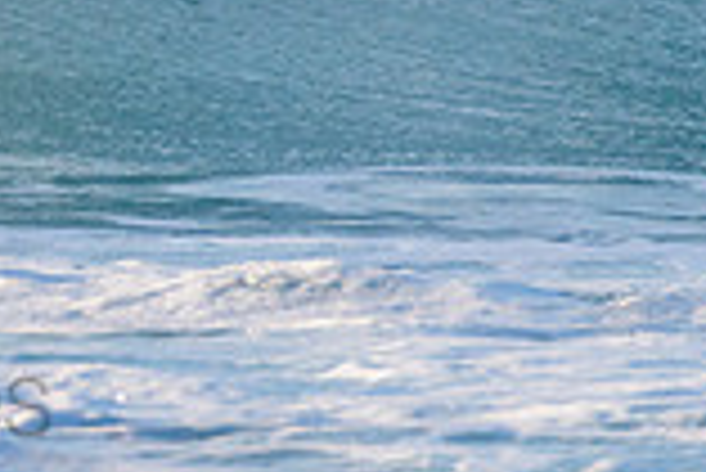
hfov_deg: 0.9
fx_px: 44459
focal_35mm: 2265
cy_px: -430
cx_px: -325
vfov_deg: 0.6
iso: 1250
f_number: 5.6
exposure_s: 1/2000
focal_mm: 500
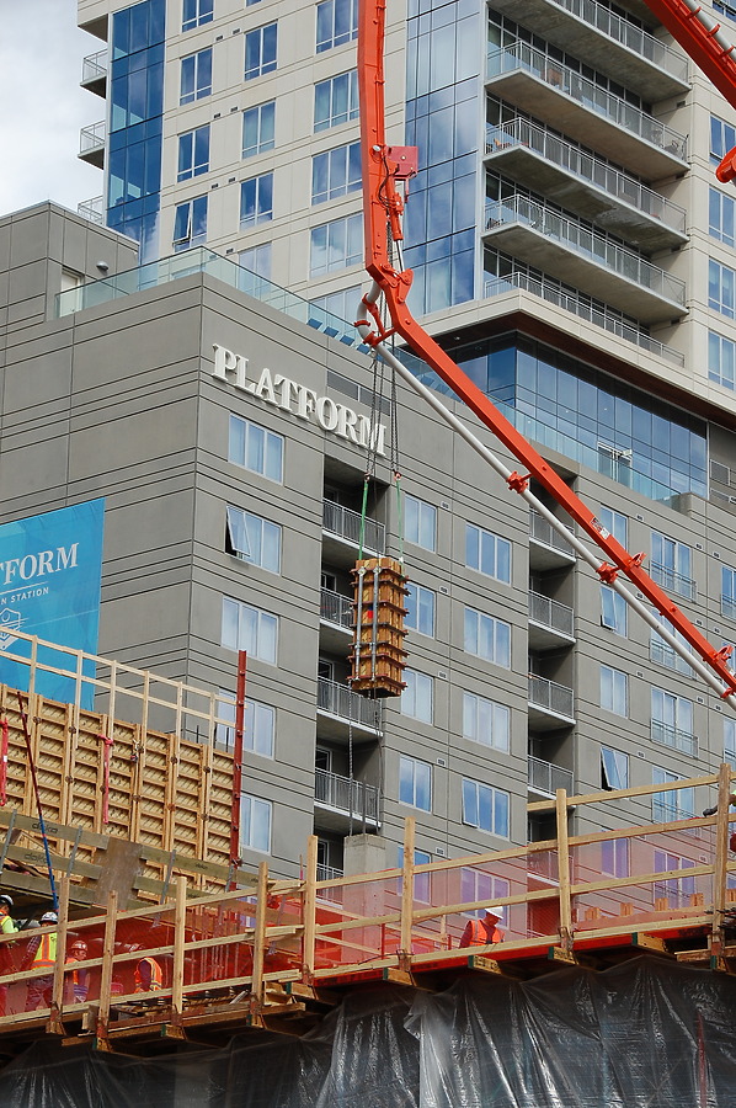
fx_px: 3227
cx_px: 368
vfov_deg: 19.5
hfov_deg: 13.0
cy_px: 554
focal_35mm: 105
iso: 200
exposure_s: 1/250
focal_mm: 70
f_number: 10
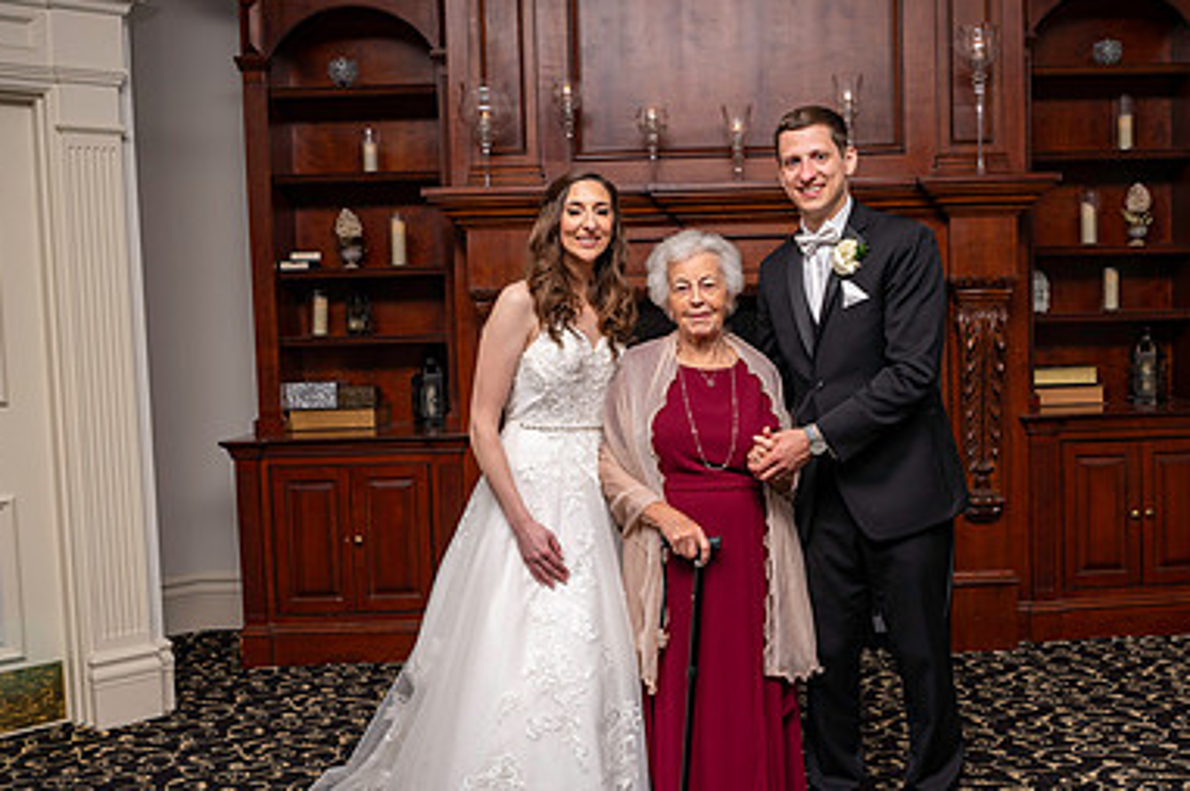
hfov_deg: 47.1
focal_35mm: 41
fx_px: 1354
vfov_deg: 32.6
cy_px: 396
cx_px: 732
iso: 800
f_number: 4.5
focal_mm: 27
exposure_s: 1/125
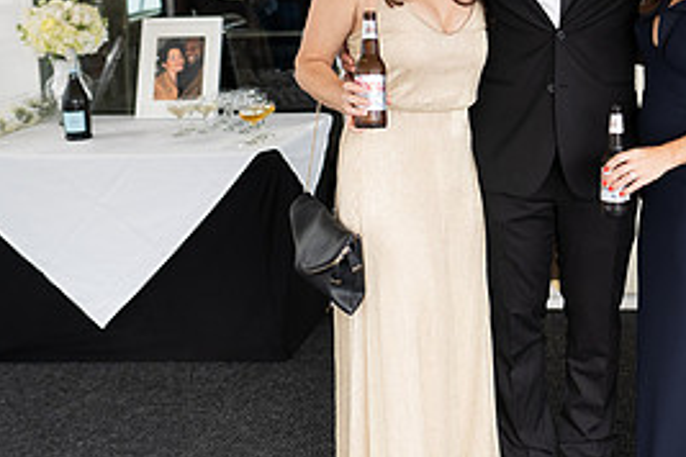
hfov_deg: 33.7
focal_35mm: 56
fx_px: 1067
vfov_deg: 23.7
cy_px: 77
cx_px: 620
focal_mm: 24
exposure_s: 1/250
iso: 400
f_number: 1.8
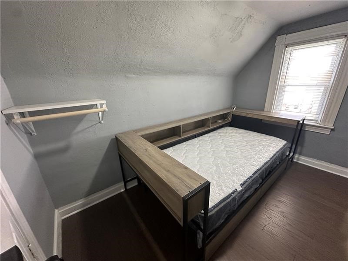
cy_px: 130
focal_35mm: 14
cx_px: 174
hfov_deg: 102.1
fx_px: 141
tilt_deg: -19.1
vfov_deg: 85.7
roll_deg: +1.7
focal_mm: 2.22
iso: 320
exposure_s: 1/120
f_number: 2.2
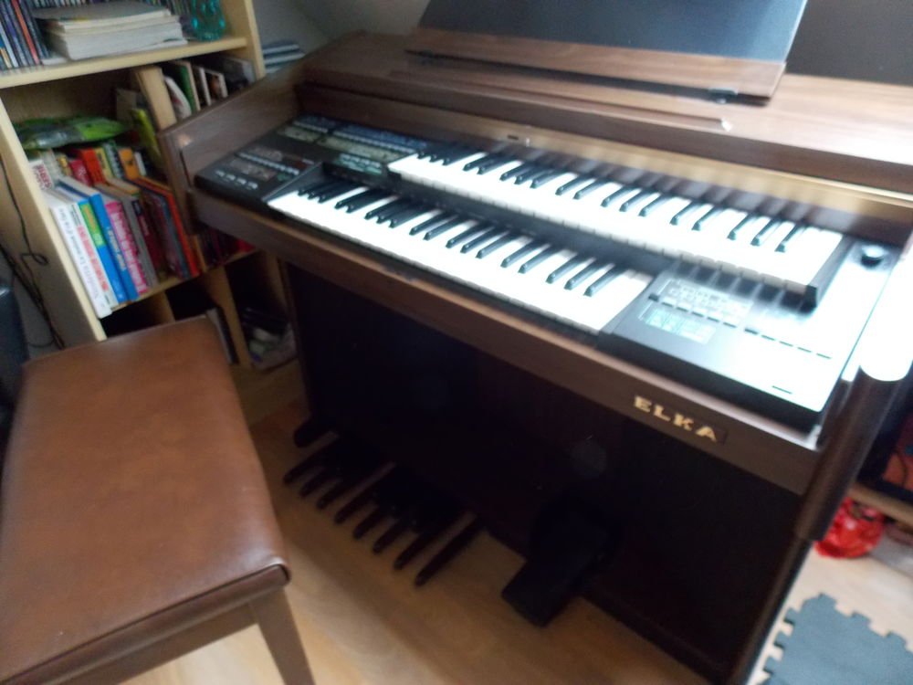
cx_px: 456
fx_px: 607
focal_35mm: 23
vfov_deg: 58.9
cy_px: 342
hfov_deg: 73.9
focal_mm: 4
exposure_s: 1/30
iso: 400
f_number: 3.1
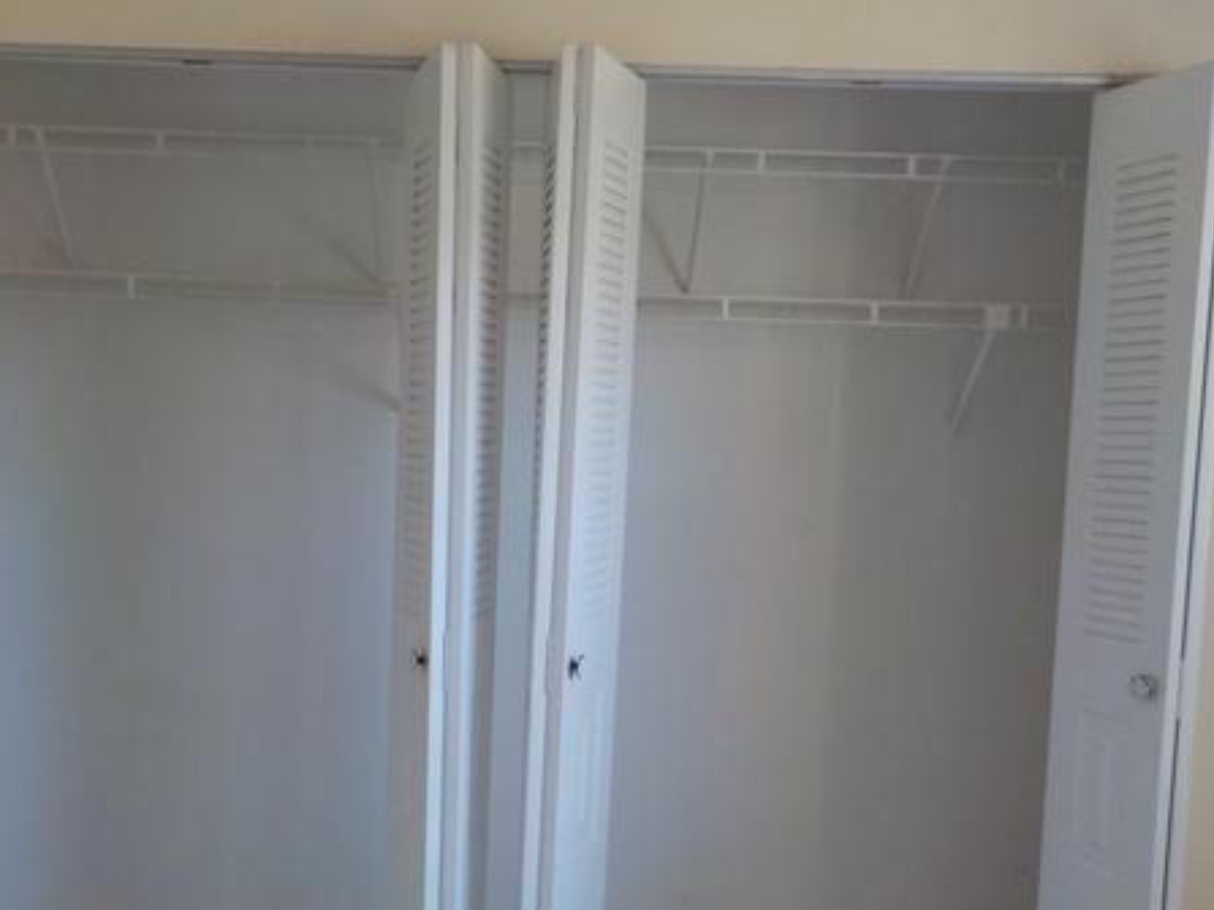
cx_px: 497
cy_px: 625
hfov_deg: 43.7
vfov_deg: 33.2
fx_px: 1508
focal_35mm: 43
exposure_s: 1/30
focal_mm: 4.1
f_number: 3.3
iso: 200
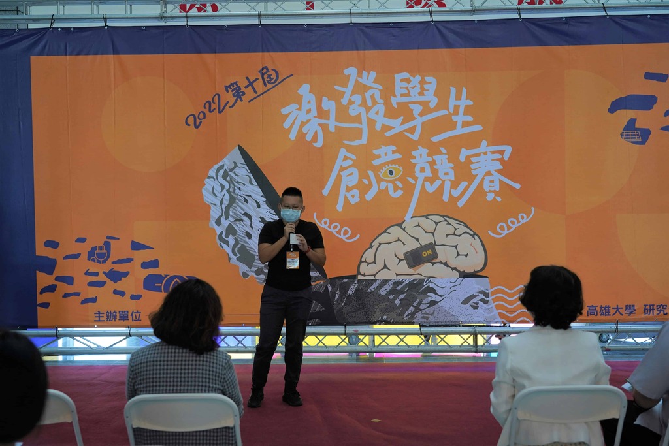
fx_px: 873
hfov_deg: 41.9
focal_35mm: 47
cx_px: 334
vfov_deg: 28.7
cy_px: 223
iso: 400
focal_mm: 47
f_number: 5
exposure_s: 1/80
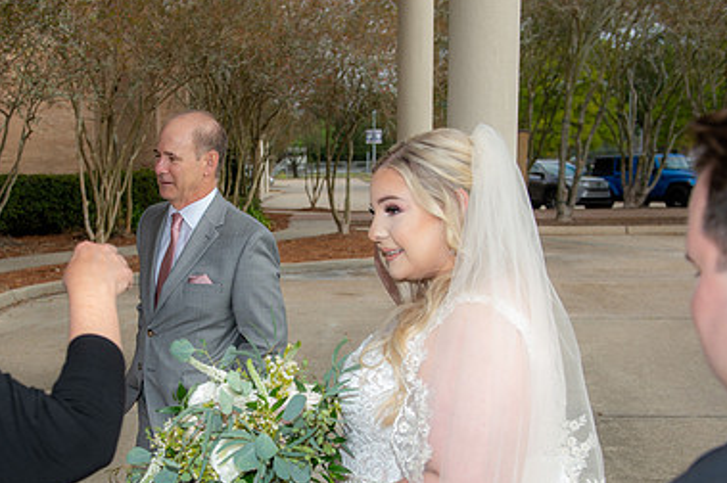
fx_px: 1049
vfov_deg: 25.7
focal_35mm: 52
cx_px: 259
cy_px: 356
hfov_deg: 37.9
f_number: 5
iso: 64
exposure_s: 1/250
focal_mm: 34
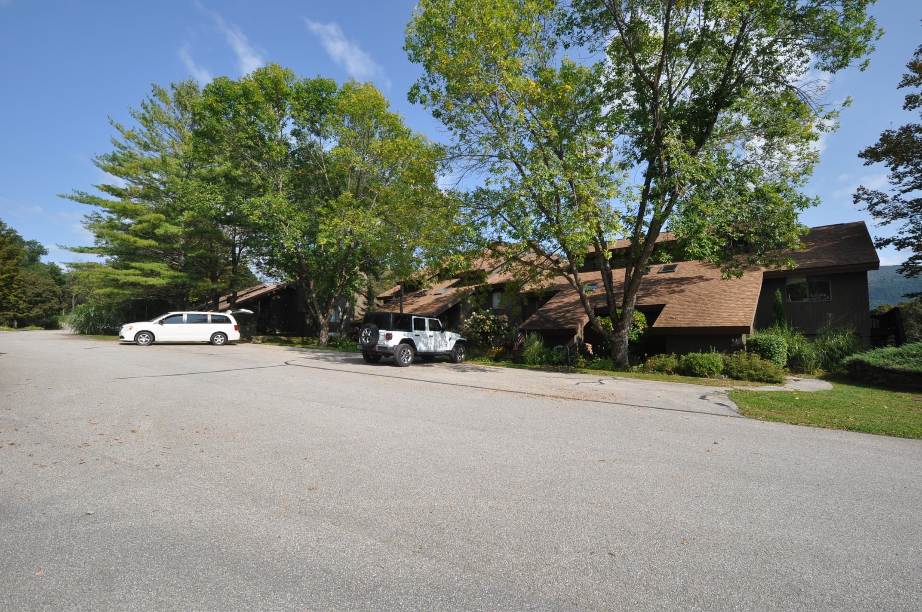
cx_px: 461
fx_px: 384
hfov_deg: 100.5
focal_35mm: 15
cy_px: 306
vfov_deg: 77.2
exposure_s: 1/320
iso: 200
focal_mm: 10
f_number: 9
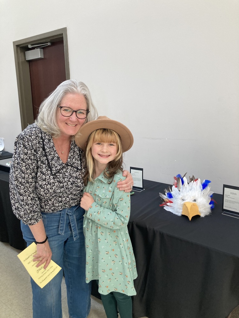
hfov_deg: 49.7
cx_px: 120
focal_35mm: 28
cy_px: 159
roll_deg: +0.3
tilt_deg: -13.5
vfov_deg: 63.4
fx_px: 258
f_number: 1.8
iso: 80
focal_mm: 3.99
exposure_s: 1/100
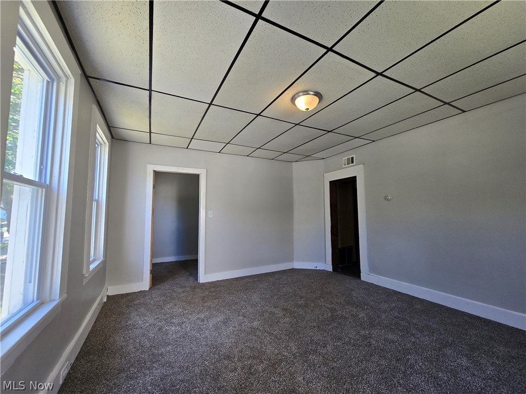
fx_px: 198
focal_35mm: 13
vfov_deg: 89.9
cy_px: 197
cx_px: 263
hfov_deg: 106.2
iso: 100
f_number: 2.2
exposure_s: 1/100
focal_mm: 2.2
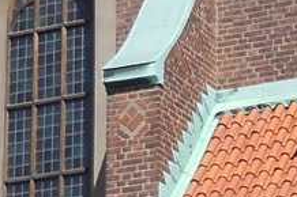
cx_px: 105
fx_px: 1698
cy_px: 83
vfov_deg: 6.7
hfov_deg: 10.0
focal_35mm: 206
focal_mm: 4.9
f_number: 3.2
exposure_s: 1/800
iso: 80
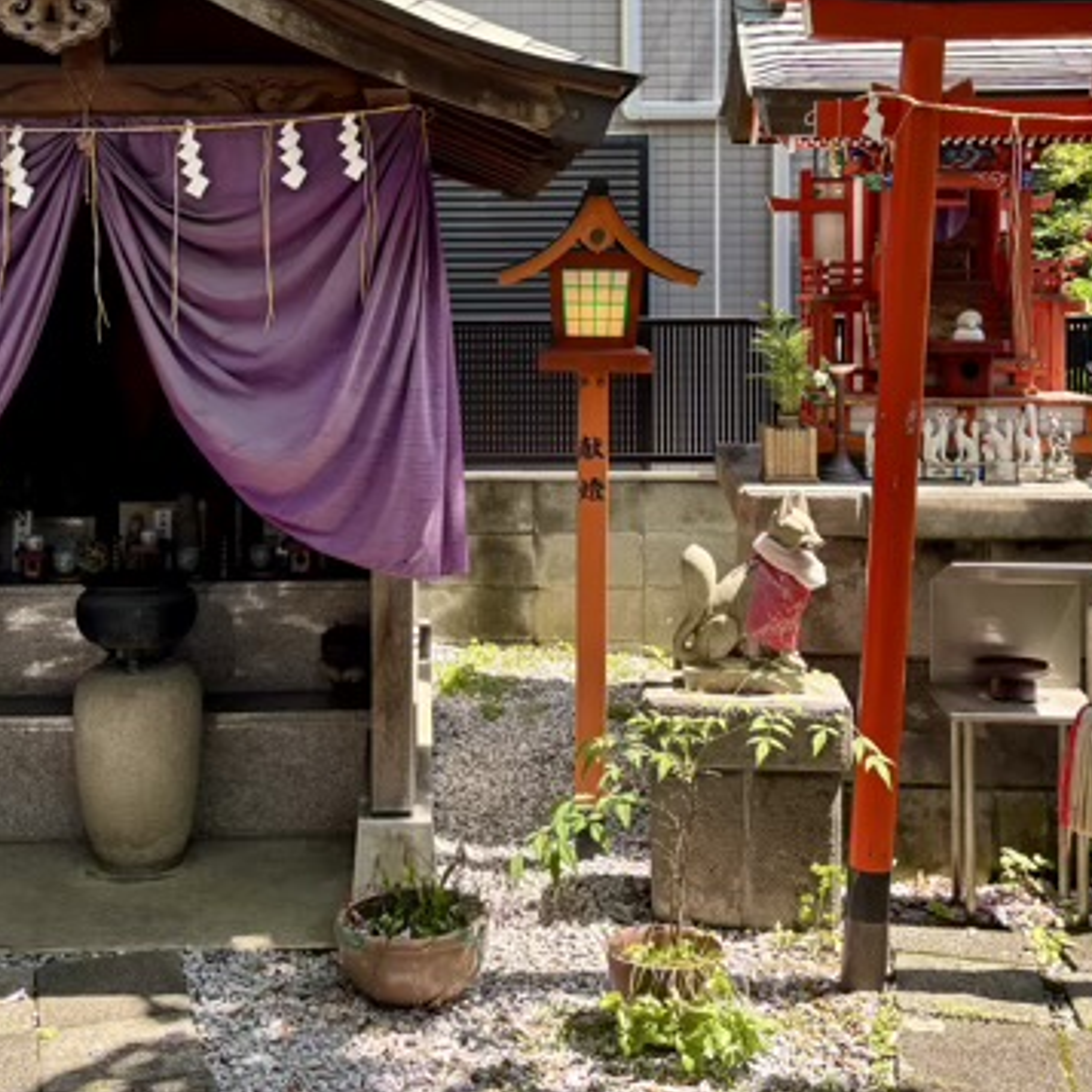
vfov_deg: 36.9
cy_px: 310
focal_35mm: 45
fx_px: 1606
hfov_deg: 37.4
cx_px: 447
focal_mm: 5.96
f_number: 1.6
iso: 50
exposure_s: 1/384
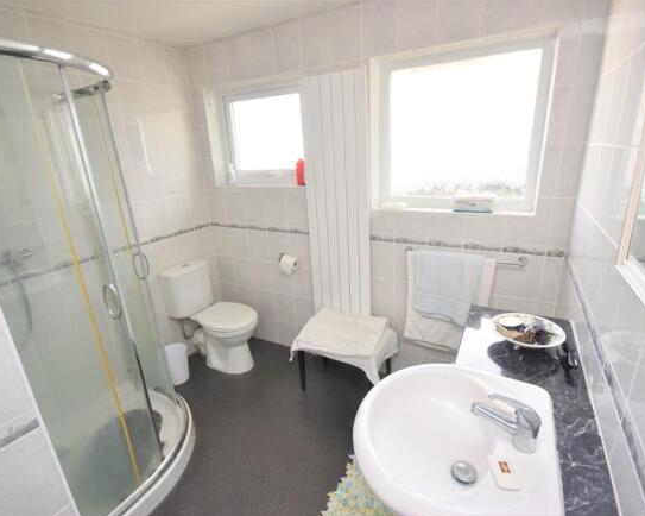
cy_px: 259
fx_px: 324
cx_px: 326
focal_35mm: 17
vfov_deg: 76.9
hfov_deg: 89.7
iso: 400
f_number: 5
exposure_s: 1/200
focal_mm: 10
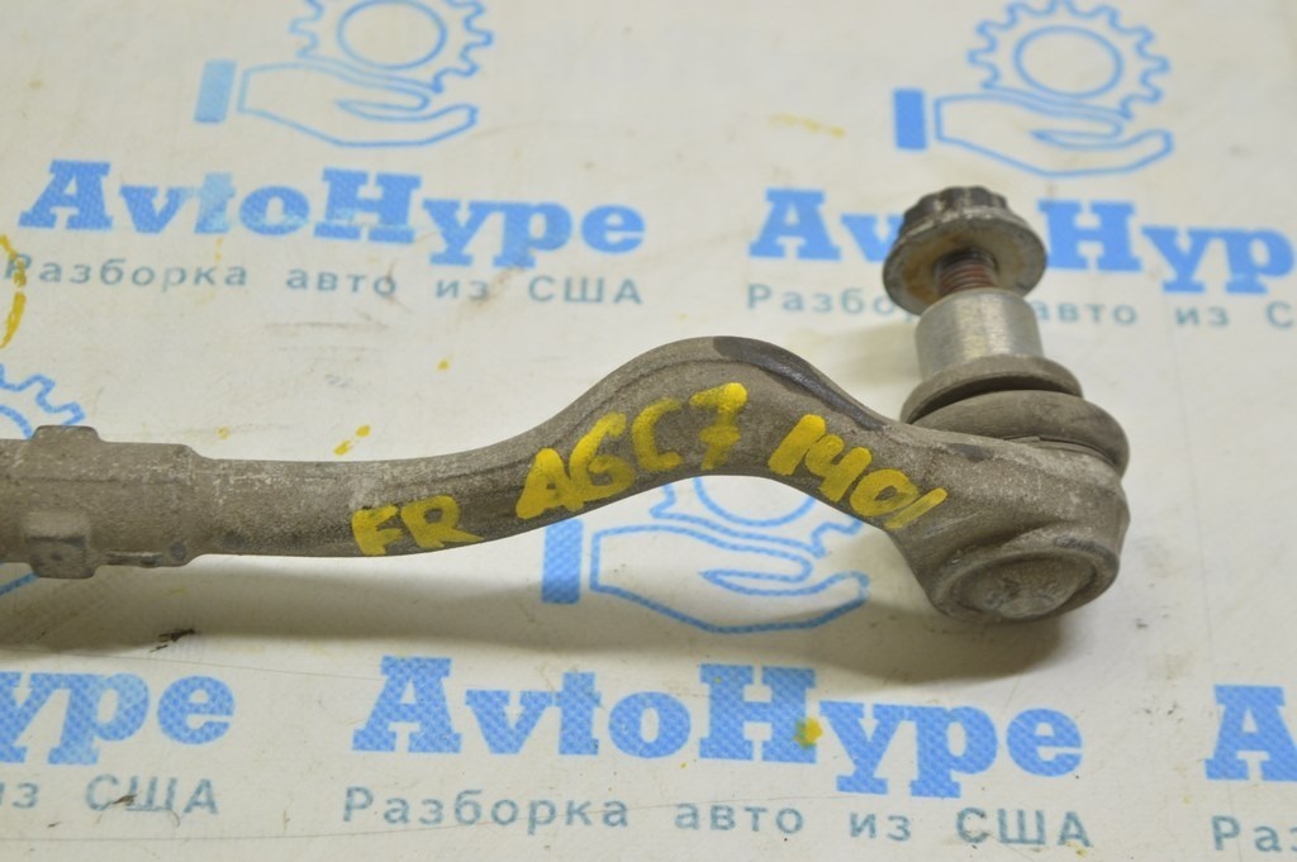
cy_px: 431
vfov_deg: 18.2
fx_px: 2700
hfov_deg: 27.0
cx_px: 648
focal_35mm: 75
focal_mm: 50
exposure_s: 1/20
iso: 400
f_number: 5.6
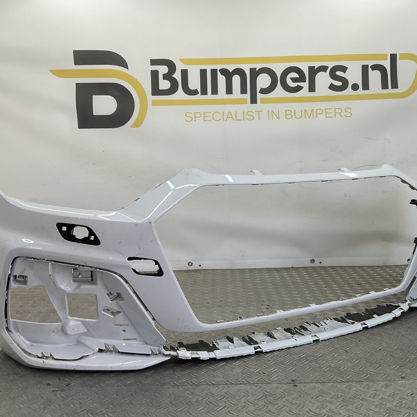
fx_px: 477
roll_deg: +1.5
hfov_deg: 47.2
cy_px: 212
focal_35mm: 35
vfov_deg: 47.2
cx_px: 229
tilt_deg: -6.8
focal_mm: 3
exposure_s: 1/205
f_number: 1.8
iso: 16
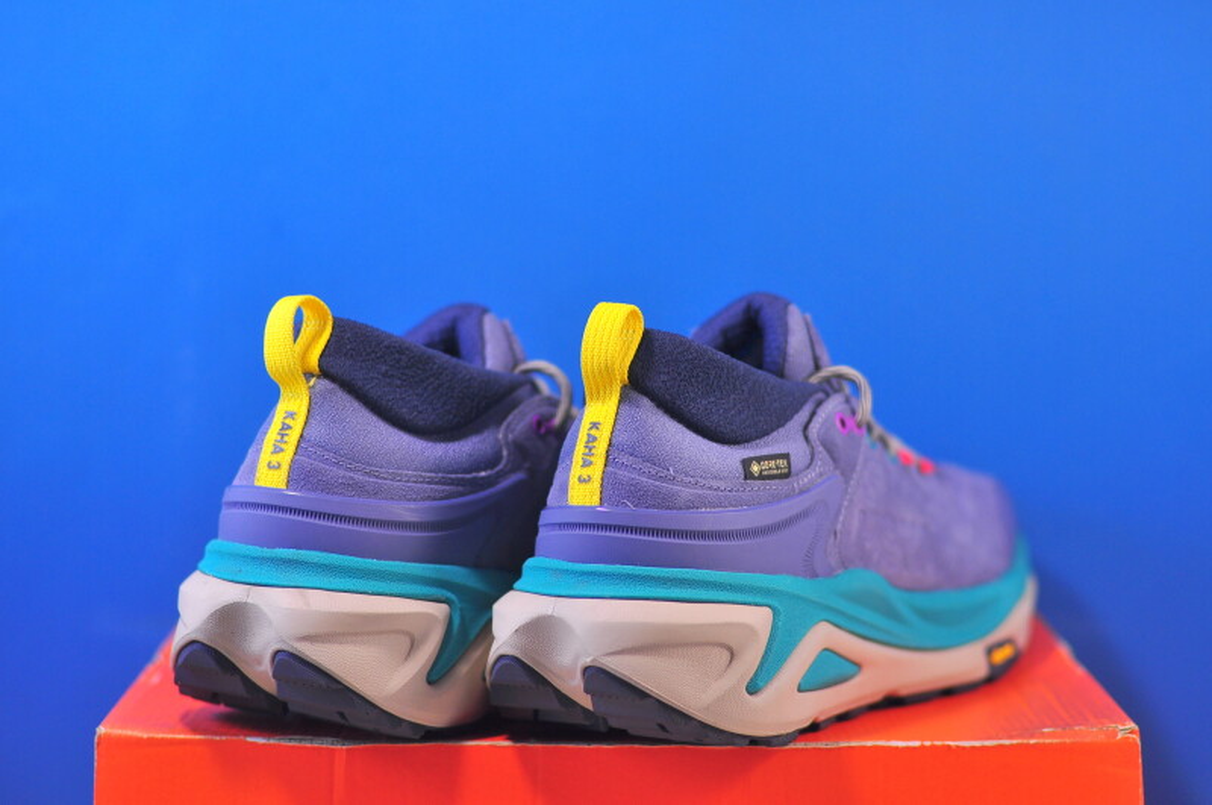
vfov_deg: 18.1
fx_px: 2521
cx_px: 606
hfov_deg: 27.0
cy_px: 402
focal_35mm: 75
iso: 250
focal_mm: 50
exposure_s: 1/320
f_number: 2.2
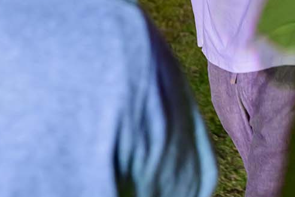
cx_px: 144
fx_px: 1172
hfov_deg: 14.3
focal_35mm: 143
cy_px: -48
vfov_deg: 9.5
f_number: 4.5
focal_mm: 49
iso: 2500
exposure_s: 1/250
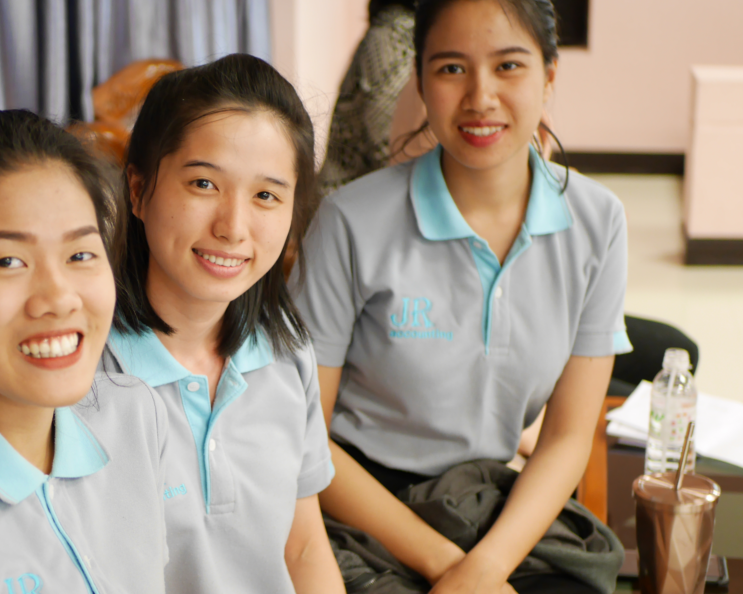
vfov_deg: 19.4
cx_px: 167
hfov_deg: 23.8
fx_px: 1737
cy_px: 314
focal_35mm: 79
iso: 500
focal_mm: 25
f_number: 1.7
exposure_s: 1/60
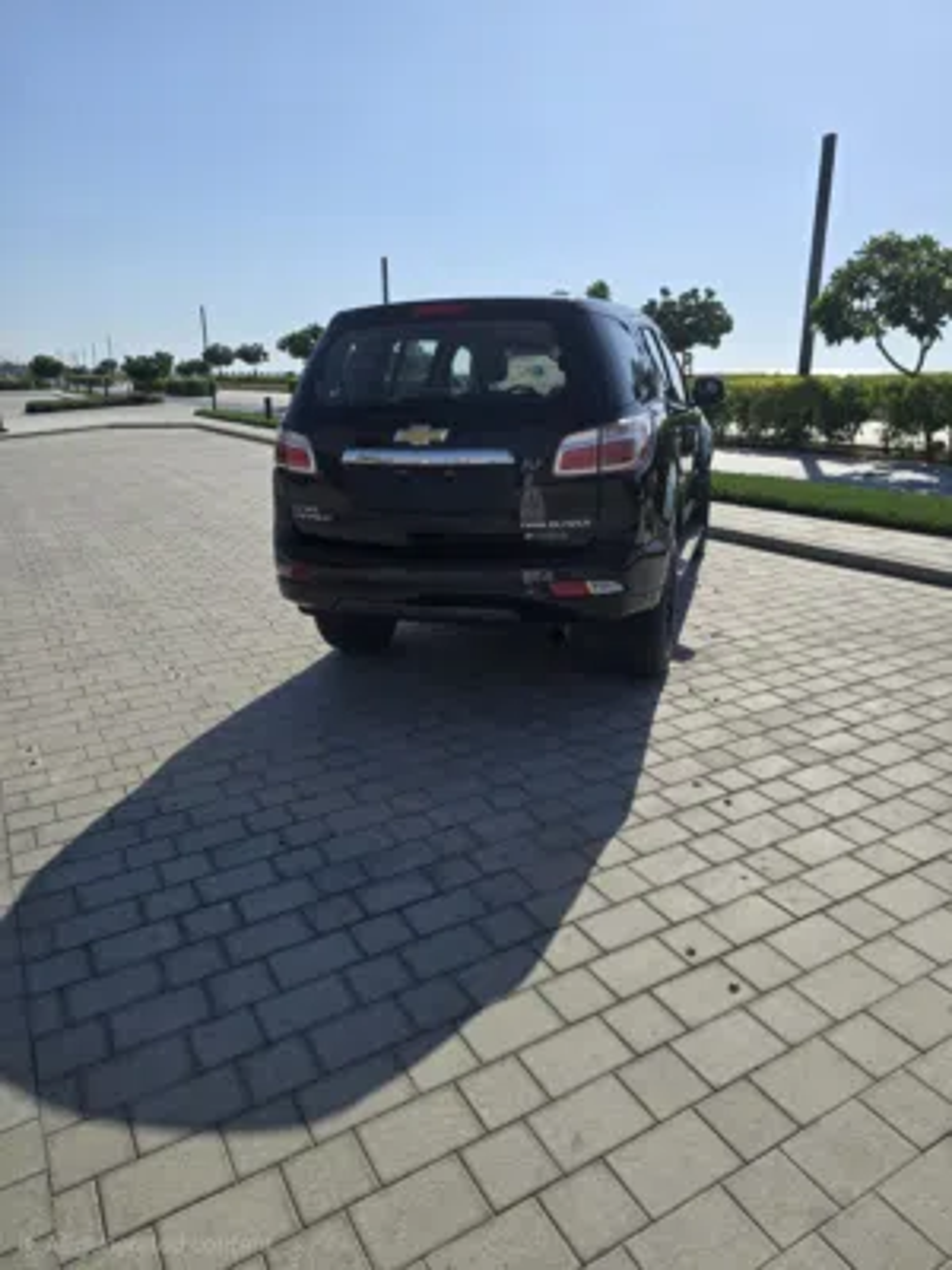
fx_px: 843
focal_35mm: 23
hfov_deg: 58.9
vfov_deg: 73.9
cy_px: 635
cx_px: 476
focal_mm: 6.3
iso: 12
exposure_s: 1/1429
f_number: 1.7
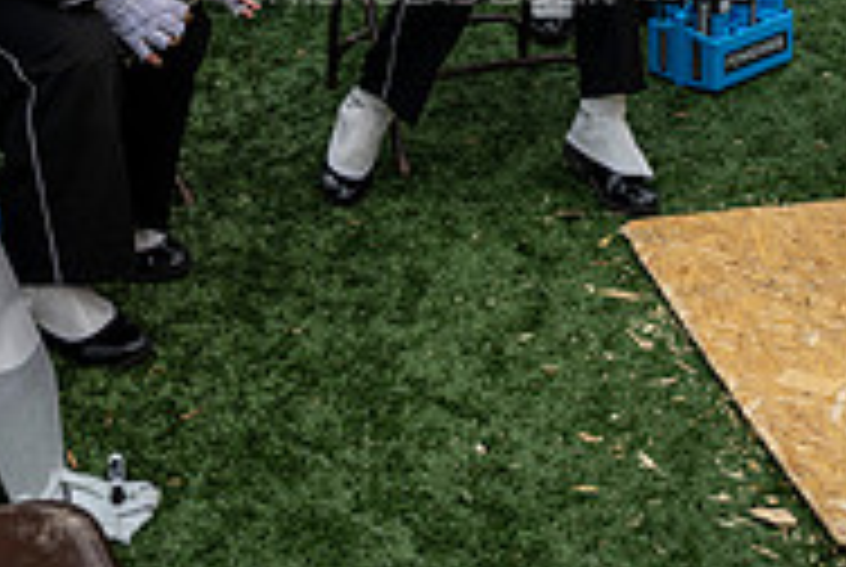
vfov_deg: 17.2
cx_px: 428
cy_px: -209
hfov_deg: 27.3
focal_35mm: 74
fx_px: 1742
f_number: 2.8
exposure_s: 1/500
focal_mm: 24
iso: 100
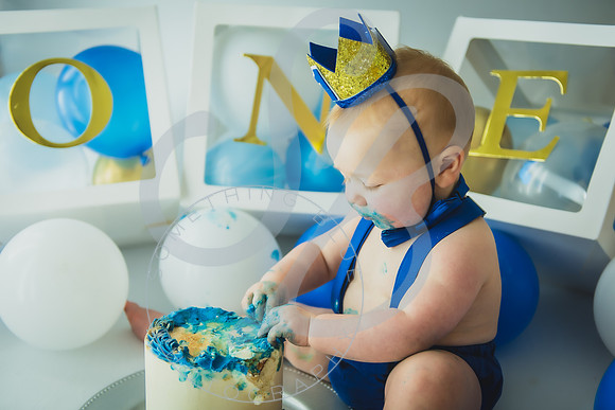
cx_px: 308
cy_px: 199
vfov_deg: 27.3
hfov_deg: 40.0
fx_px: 846
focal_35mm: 50
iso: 200
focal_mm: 48
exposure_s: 1/125
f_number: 2.8
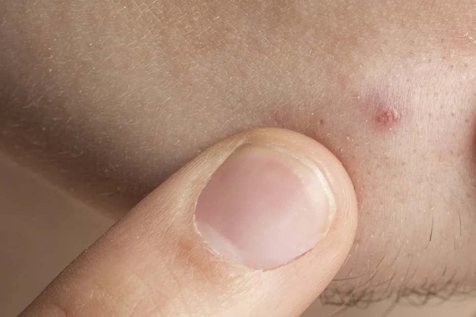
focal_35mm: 415
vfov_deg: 3.3
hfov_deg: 5.0
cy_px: 131
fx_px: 5486
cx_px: 358
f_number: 8
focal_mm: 105
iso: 200
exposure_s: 1/200
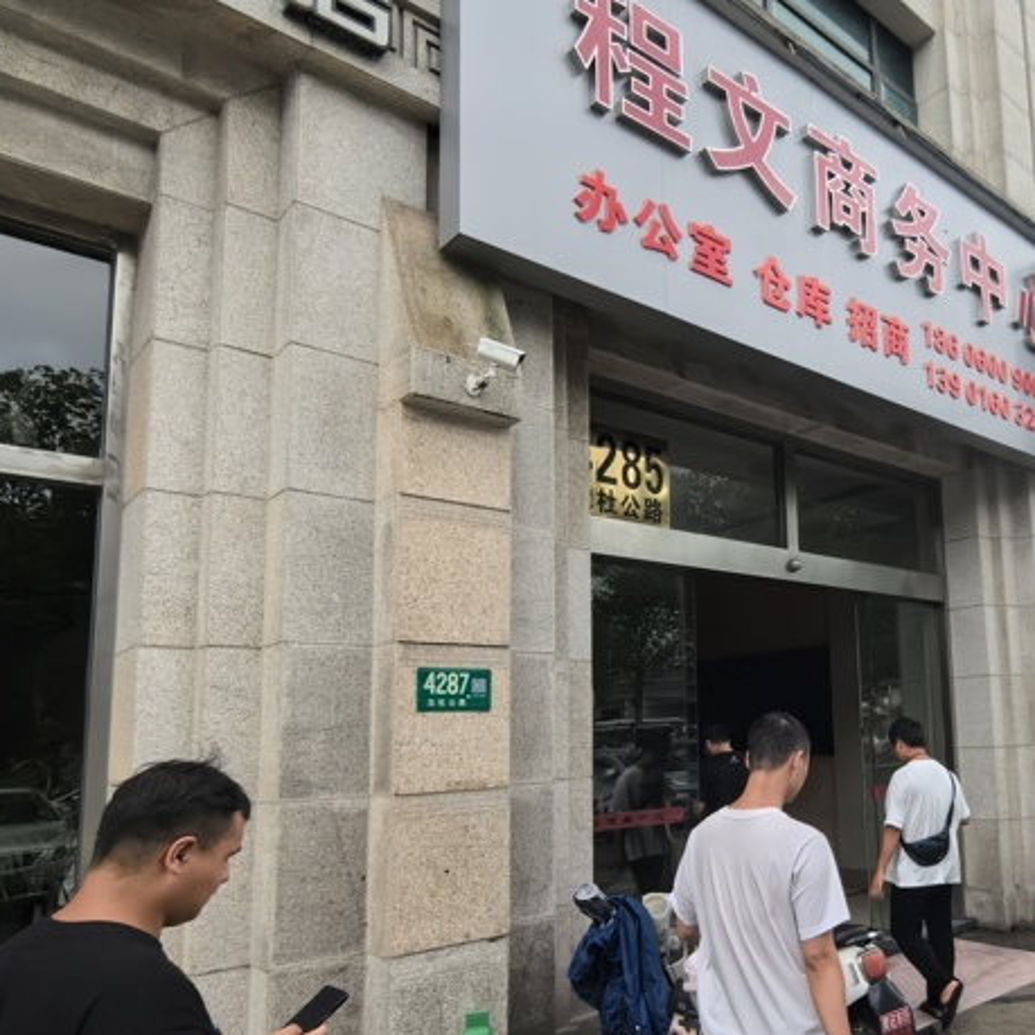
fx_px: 880
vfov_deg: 60.5
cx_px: 810
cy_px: 617
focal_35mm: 26
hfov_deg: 57.0
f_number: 2.2
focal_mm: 1.95
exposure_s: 1/1085
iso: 50
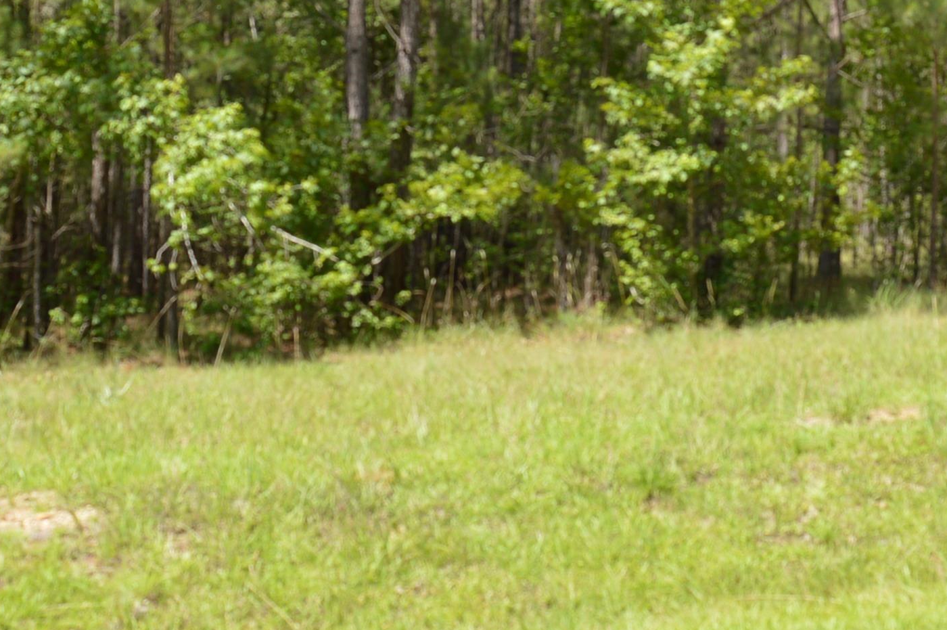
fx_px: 1524
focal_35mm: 58
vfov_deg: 22.5
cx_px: 610
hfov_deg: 34.3
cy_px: 11
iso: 100
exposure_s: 1/160
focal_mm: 18
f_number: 6.3
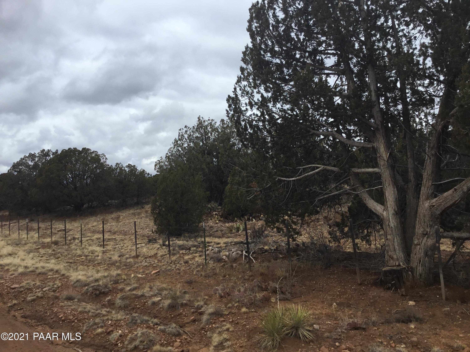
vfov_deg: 45.4
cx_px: 235
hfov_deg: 58.4
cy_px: 176
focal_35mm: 31
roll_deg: -2.8
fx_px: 421
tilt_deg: +1.2
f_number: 2.4
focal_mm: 3.3
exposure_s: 1/1164
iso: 25
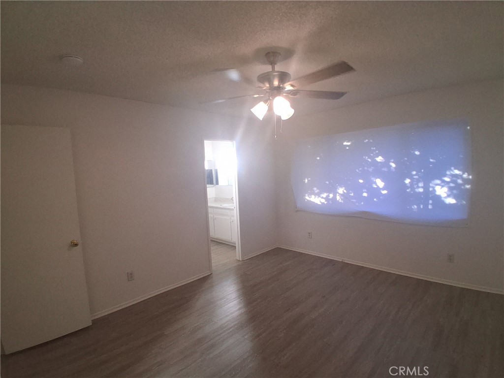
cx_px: 252
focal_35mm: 17
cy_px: 189
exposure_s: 1/120
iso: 160
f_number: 2.2
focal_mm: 1.4
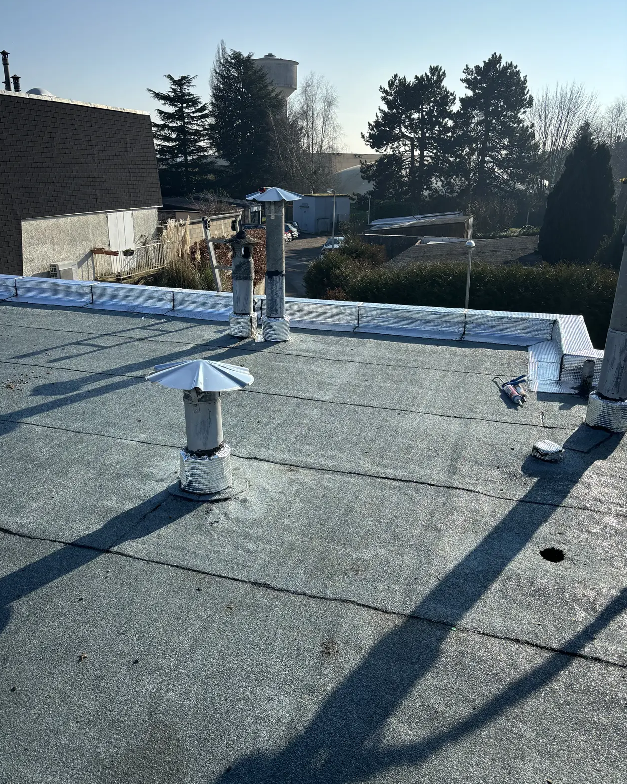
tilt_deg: -19.9
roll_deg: -1.2
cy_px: 411
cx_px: 305
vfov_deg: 62.2
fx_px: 649
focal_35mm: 28
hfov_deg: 51.5
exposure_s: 1/2710
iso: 50
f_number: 1.6
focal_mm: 5.96
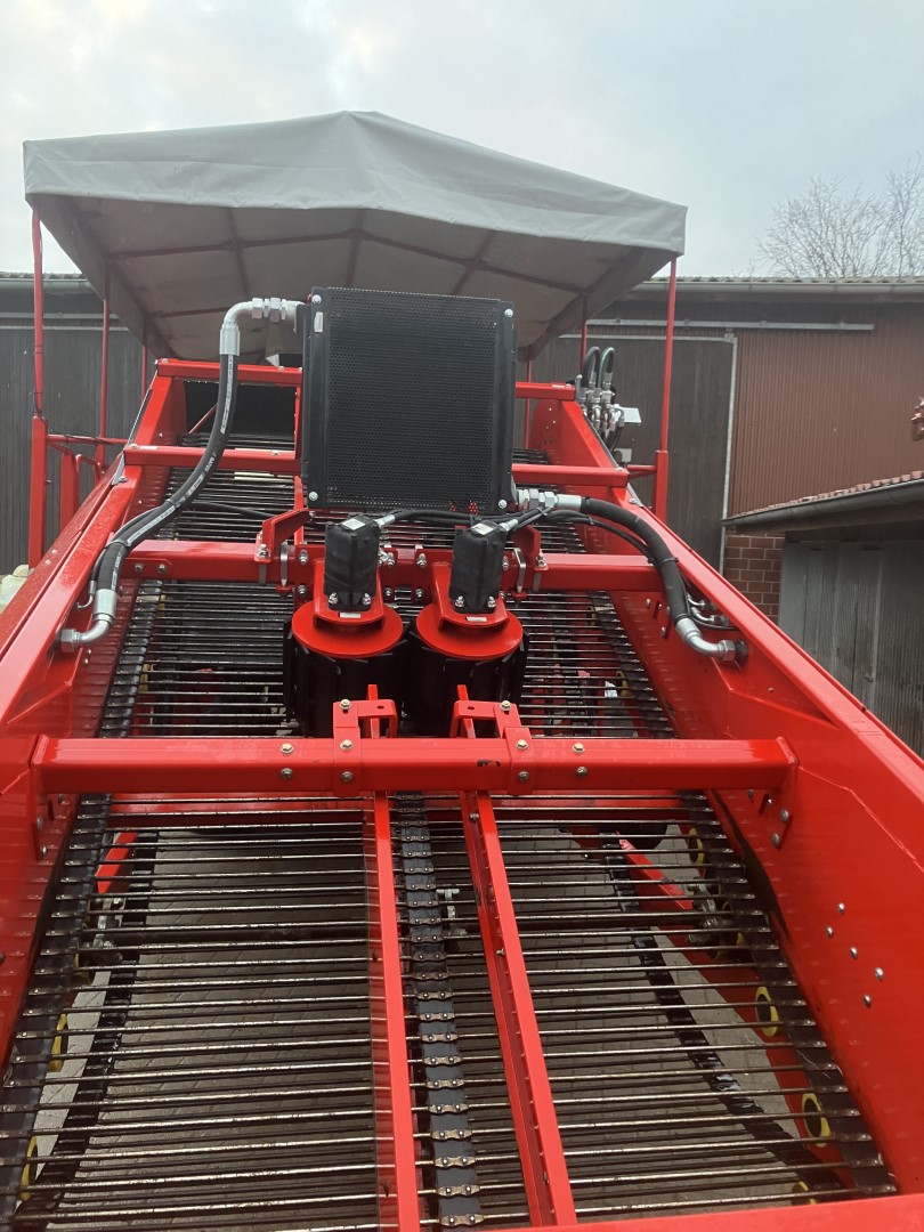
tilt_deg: -2.9
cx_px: 462
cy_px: 616
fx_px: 997
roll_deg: -1.9
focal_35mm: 28
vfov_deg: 63.4
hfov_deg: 49.7
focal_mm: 3.99
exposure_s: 1/60
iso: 125
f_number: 1.8
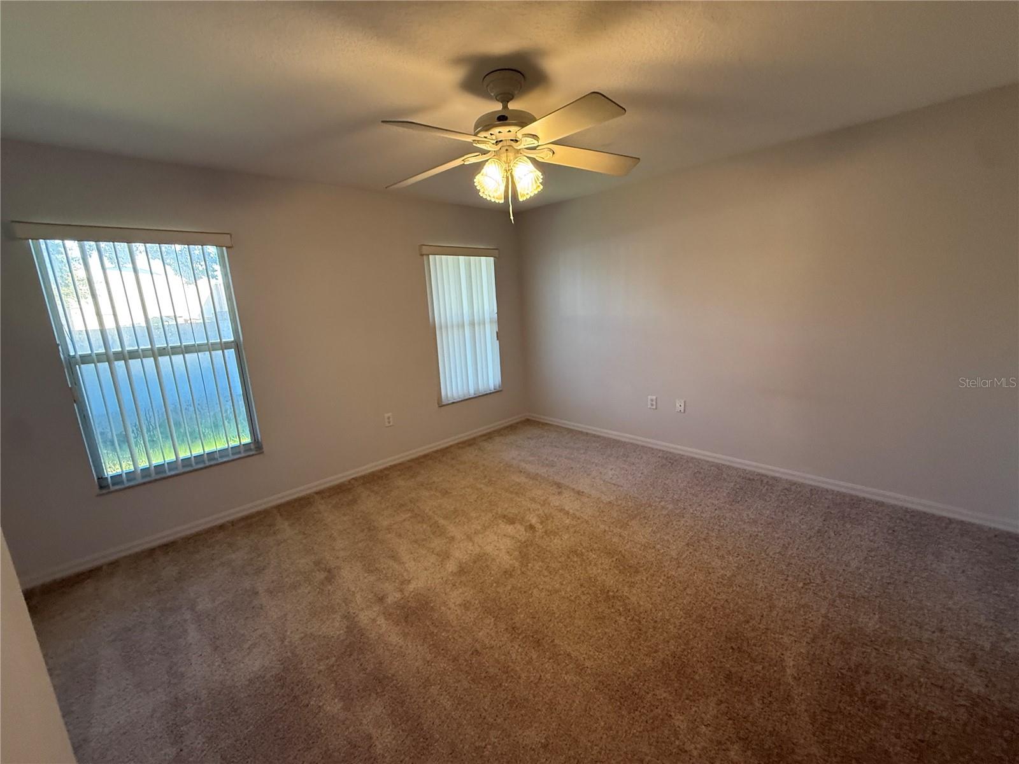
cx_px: 510
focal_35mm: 14
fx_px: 412
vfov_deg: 85.7
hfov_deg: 102.1
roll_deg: +3.3
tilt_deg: -11.4
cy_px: 382
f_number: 2.2
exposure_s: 1/60
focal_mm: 2.22
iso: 250
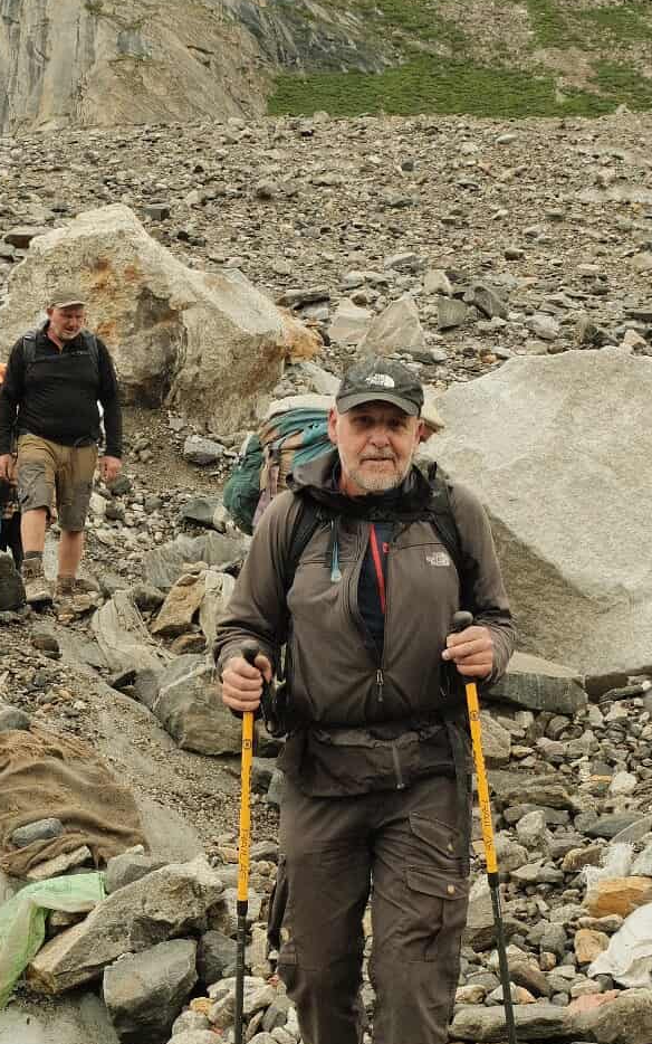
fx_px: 1762
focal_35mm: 62
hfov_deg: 21.0
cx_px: 348
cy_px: 605
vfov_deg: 32.9
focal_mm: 21.4
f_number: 13
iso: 640
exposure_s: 1/110
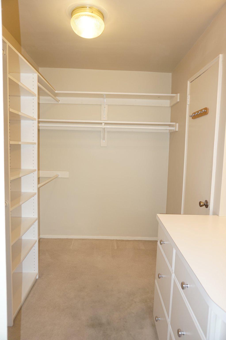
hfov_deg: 53.1
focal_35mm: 24
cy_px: 170
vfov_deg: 73.8
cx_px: 113
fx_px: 226
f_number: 4
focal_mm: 16
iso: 400
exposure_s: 1/60
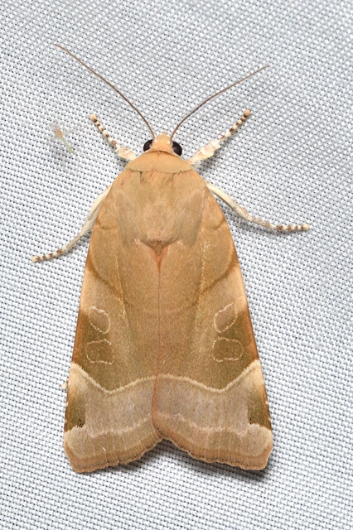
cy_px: 265
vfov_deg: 9.2
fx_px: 3313
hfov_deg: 6.1
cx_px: 176
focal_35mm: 225
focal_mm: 150
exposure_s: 1/250
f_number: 10
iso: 100
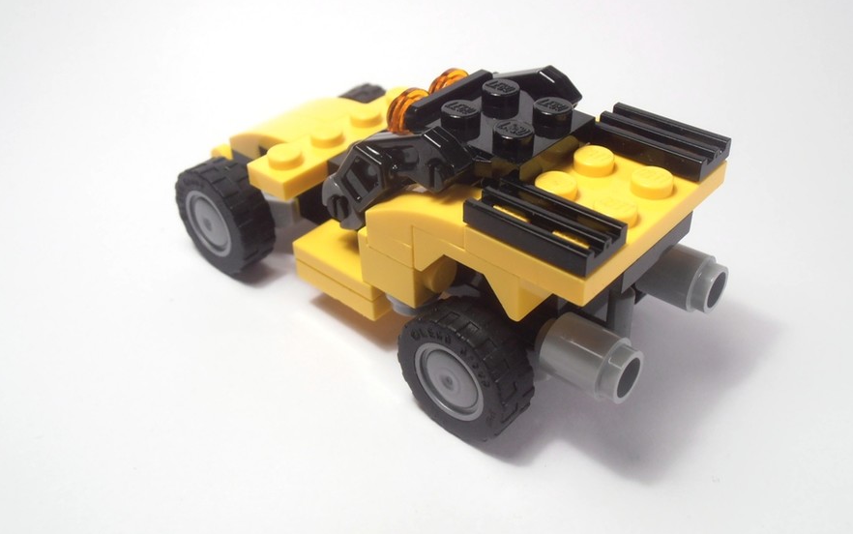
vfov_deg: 32.0
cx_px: 426
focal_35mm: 40
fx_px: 930
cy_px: 229
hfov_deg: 49.3
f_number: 3.9
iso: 80
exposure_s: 1/50
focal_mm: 6.61
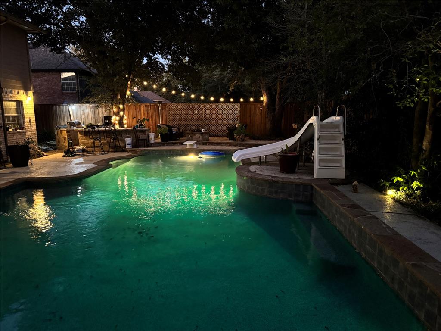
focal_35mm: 24
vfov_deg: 56.8
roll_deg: +0.3
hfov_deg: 71.6
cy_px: 166
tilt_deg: -9.6
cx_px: 220
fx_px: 306
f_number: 1.78
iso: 1600
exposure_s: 1/30
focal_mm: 6.76
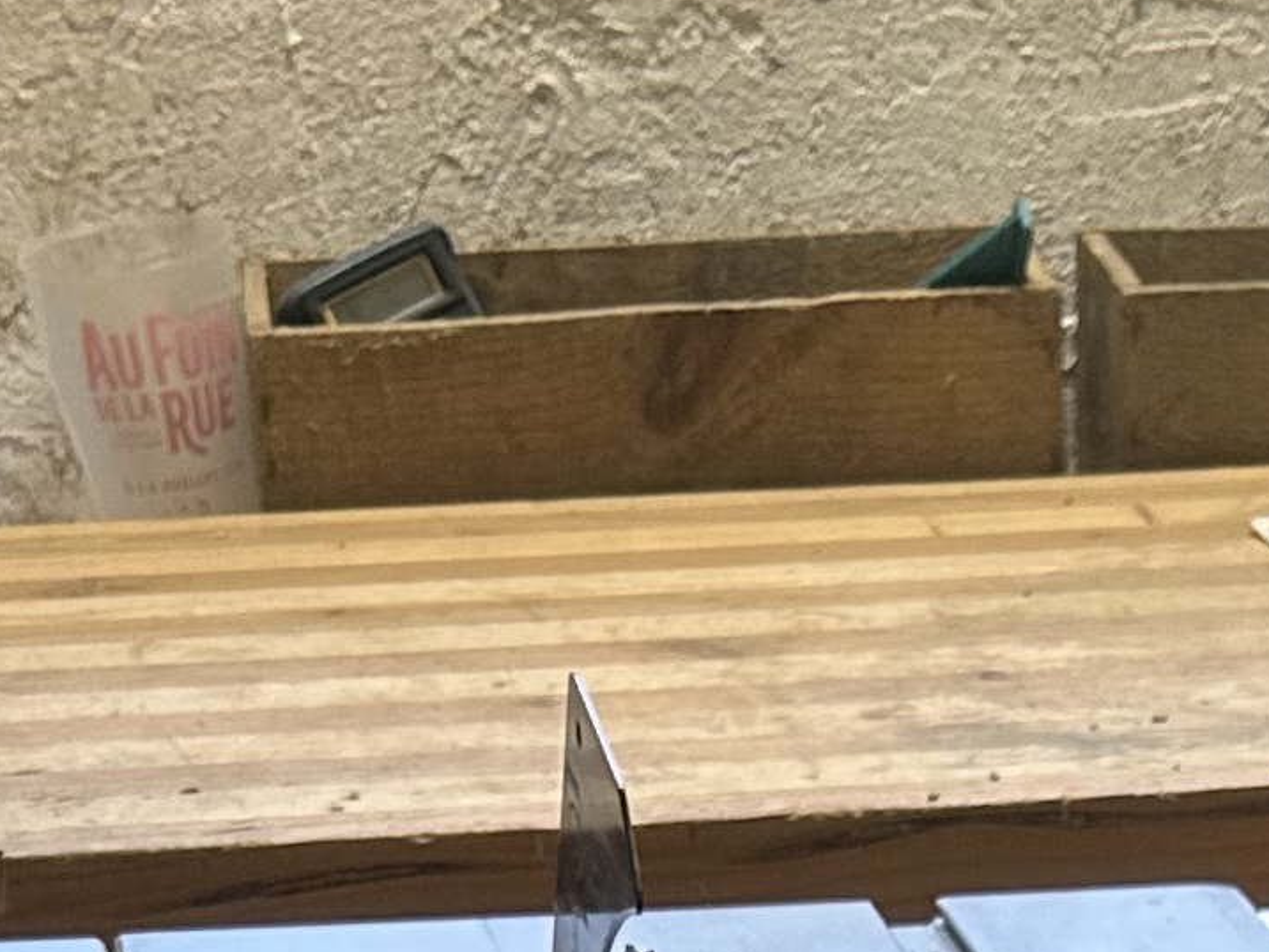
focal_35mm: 135
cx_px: 1124
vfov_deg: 9.6
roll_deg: -0.2
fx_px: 4950
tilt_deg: -33.8
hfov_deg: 14.5
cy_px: 2392
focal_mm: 6.86
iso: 125
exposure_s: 1/50
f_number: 1.78
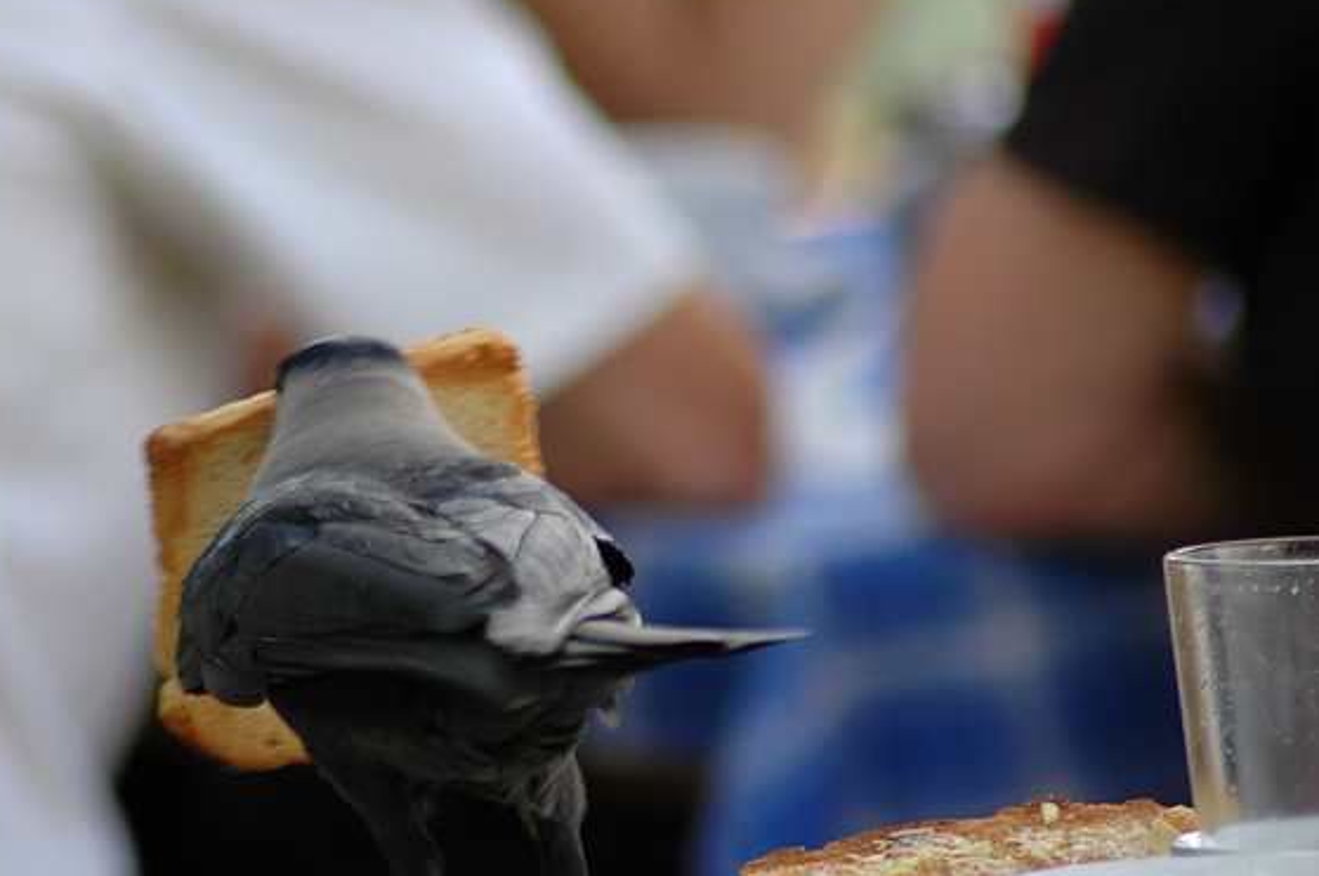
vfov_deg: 2.4
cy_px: 407
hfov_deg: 3.7
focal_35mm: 564
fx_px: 20634
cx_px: 498
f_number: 5.6
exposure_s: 1/160
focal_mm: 300
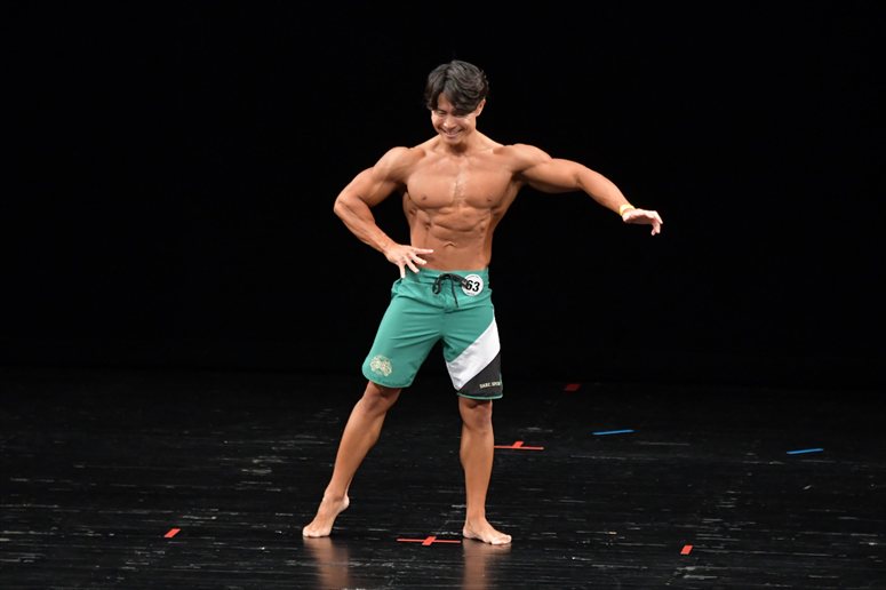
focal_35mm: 285
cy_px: 295
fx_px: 7011
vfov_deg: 4.8
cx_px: 443
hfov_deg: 7.2
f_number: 5.6
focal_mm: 190
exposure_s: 1/400
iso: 3200
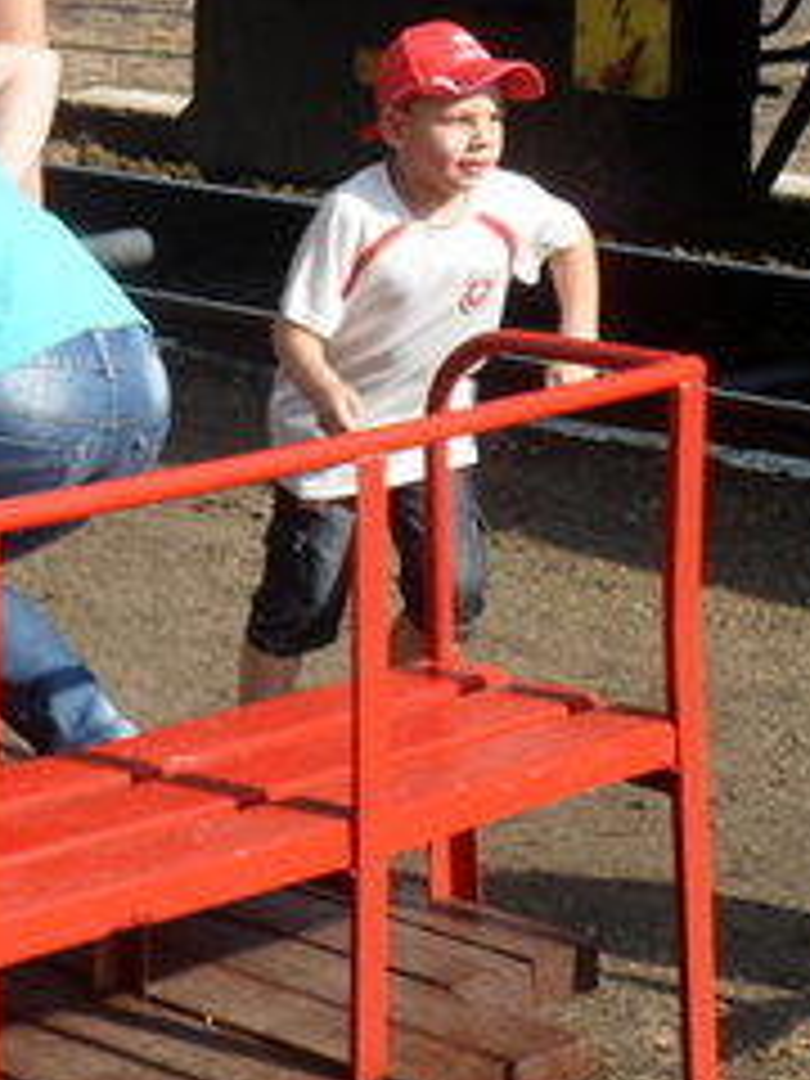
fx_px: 4399
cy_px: 112
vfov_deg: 13.9
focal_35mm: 141
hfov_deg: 10.1
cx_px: -464
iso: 80
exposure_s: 1/350
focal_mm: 8.1
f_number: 4.3
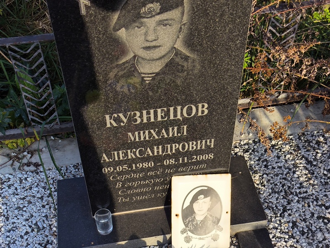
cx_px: 165
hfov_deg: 38.2
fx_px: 477
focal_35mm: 50
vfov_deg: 29.1
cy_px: 124
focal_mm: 4.71
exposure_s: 1/1247
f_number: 1.7
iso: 50
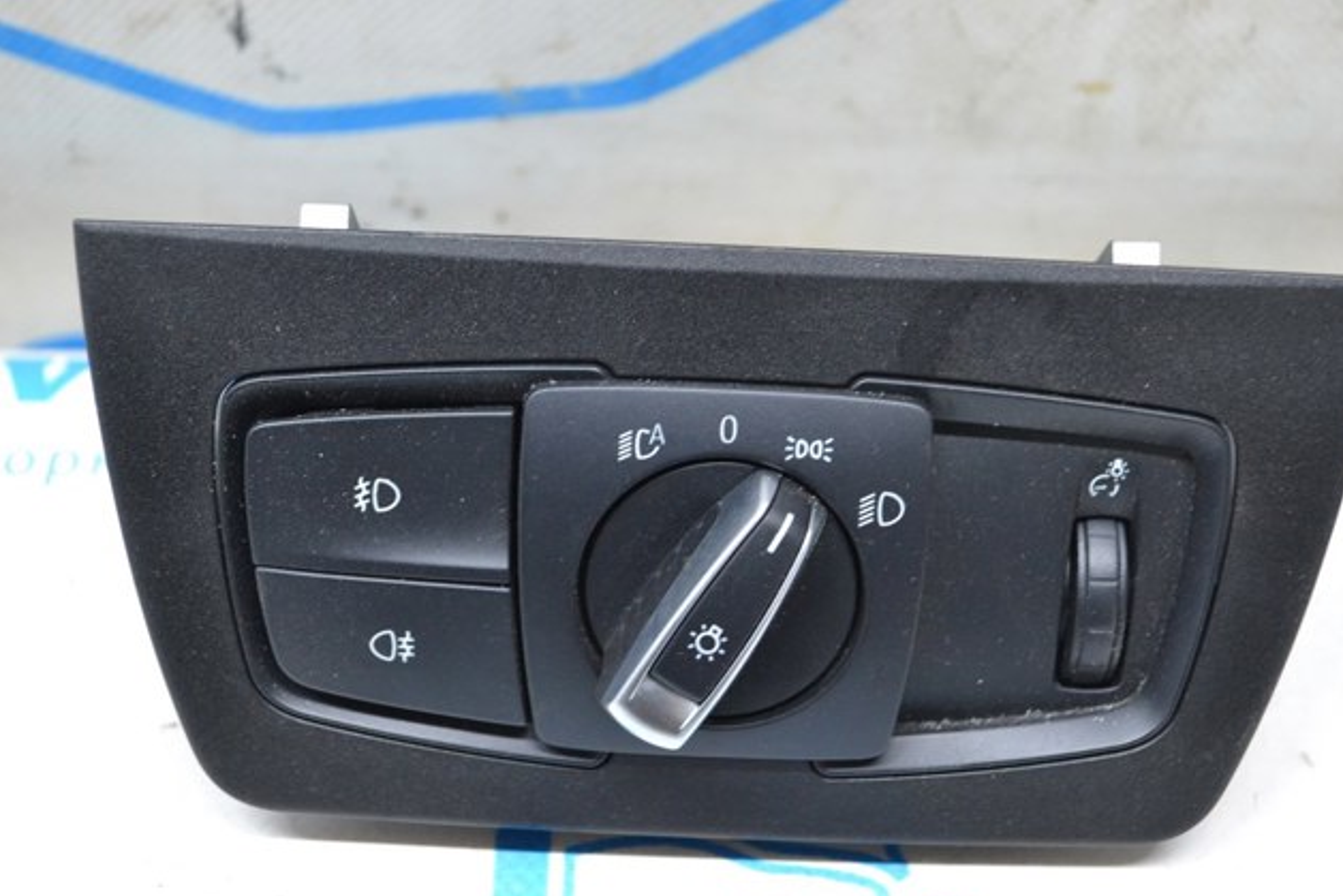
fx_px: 2052
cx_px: 682
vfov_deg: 24.6
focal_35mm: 55
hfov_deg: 36.2
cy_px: 453
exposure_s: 1/60
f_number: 5
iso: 1100
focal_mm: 36
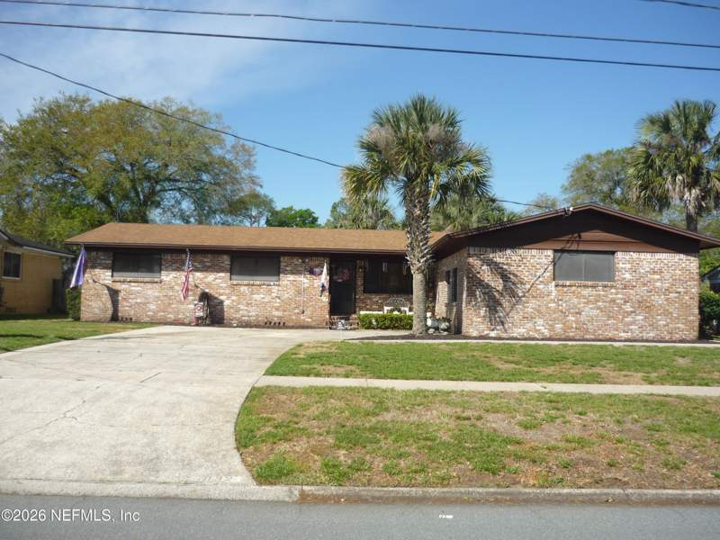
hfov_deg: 55.4
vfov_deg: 42.9
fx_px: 686
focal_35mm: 33
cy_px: 270
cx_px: 360
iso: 100
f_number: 8
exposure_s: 1/200
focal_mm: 5.5
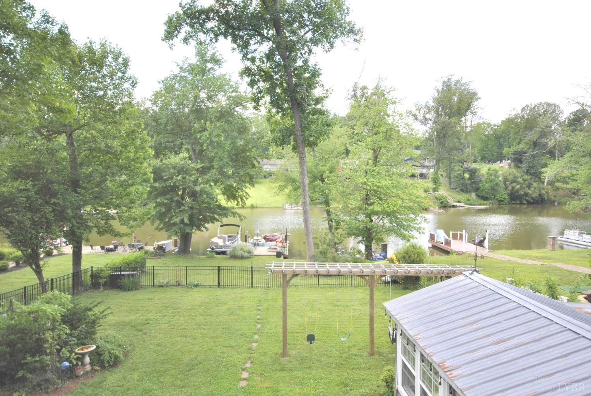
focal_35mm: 24
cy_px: 198
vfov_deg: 53.3
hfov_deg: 73.7
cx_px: 296
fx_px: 394
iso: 140
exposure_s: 1/125
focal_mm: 16
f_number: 5.6
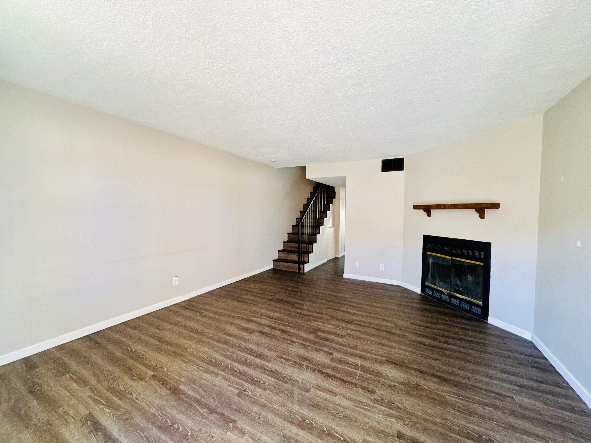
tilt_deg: -4.5
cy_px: 222
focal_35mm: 14
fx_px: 239
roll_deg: -1.5
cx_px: 296
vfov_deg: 85.7
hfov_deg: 102.1
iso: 200
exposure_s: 1/99
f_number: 2.2
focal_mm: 2.22
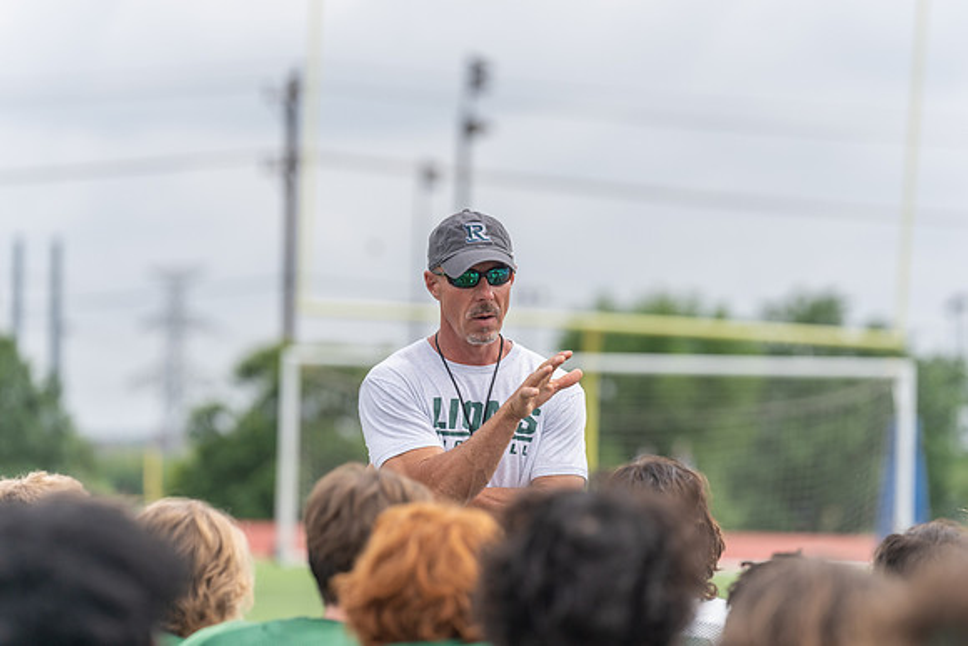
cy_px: 323
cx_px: 484
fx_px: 5614
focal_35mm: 209
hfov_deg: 9.9
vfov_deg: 6.6
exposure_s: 1/1250
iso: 250
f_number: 4
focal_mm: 200
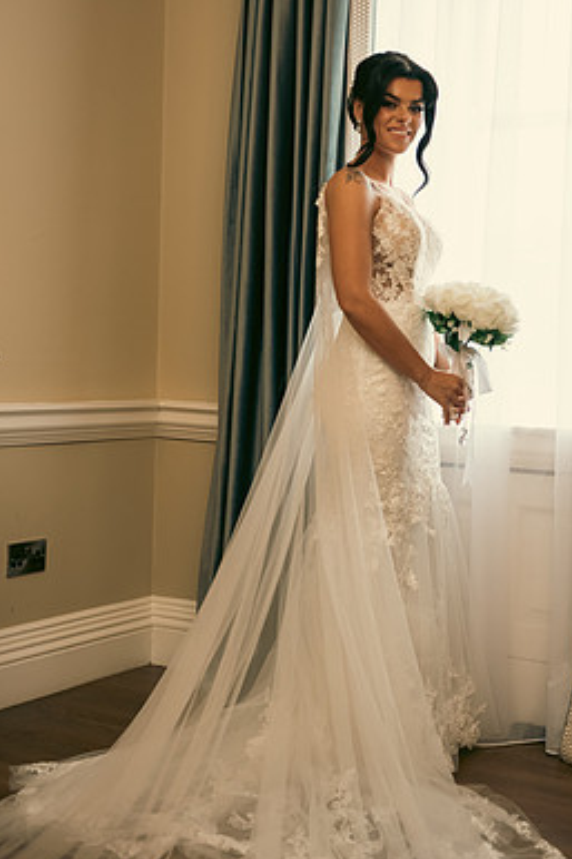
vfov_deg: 35.6
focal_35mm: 56
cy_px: 407
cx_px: 325
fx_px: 1336
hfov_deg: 24.2
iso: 800
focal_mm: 48
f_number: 3.5
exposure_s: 1/160
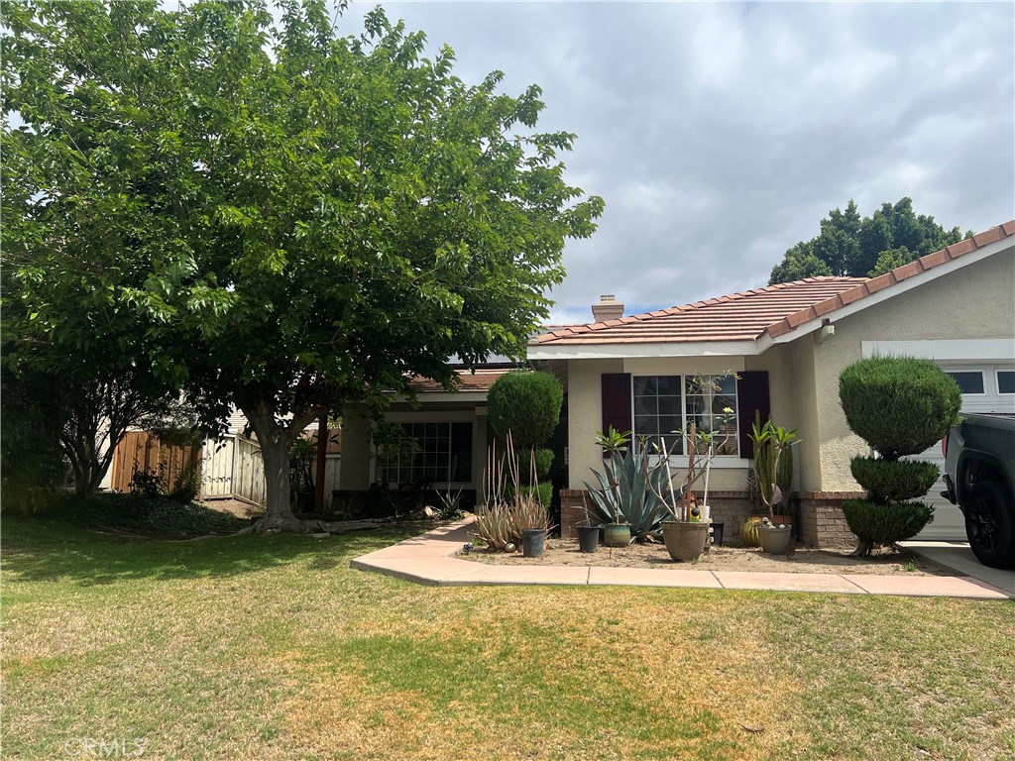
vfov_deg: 53.1
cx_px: 508
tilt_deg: +6.4
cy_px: 380
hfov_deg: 67.3
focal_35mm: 26
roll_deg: -0.4
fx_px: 762
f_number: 1.5
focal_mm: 5.7
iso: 50
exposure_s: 1/5076
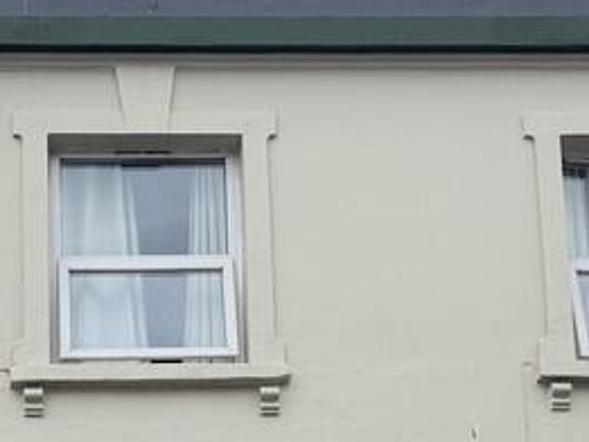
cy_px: 789
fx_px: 1600
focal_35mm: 94
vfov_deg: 14.0
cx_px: -23
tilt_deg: +8.5
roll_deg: +1.1
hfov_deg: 20.1
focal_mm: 6.76
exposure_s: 1/4975
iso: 100
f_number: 1.78
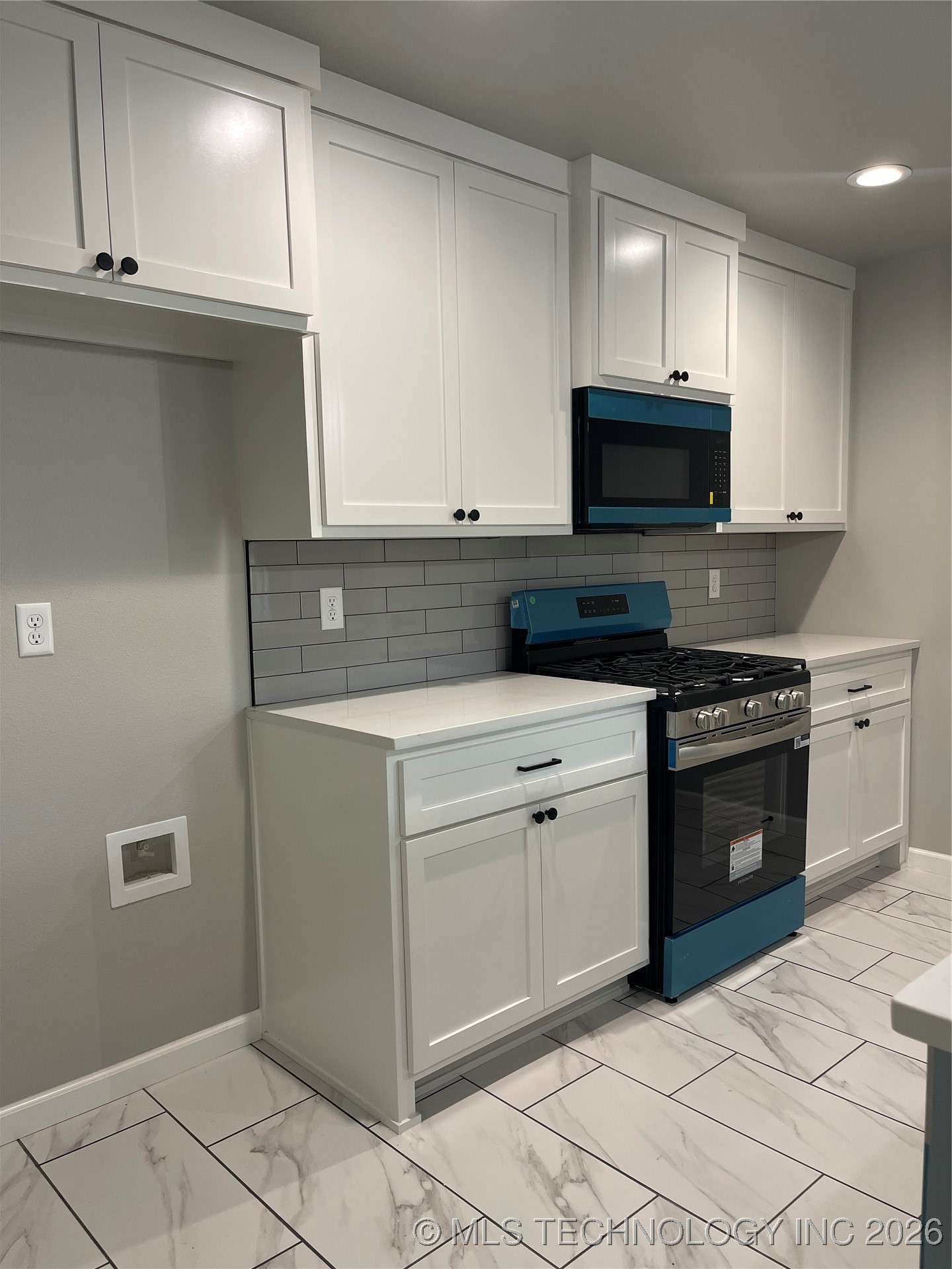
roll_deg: +1.8
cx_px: 476
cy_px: 634
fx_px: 917
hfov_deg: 54.9
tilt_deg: -4.5
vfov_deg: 69.4
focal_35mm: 25
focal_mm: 5.1
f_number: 1.6
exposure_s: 1/60
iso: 80
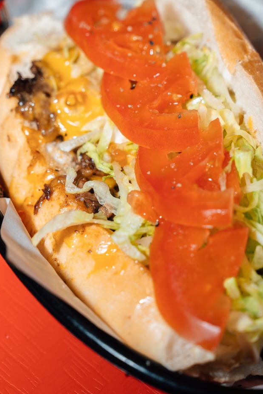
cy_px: 178
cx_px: 167
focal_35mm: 90
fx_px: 986
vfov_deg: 22.6
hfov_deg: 15.2
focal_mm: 70
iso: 320
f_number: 5
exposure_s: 1/80
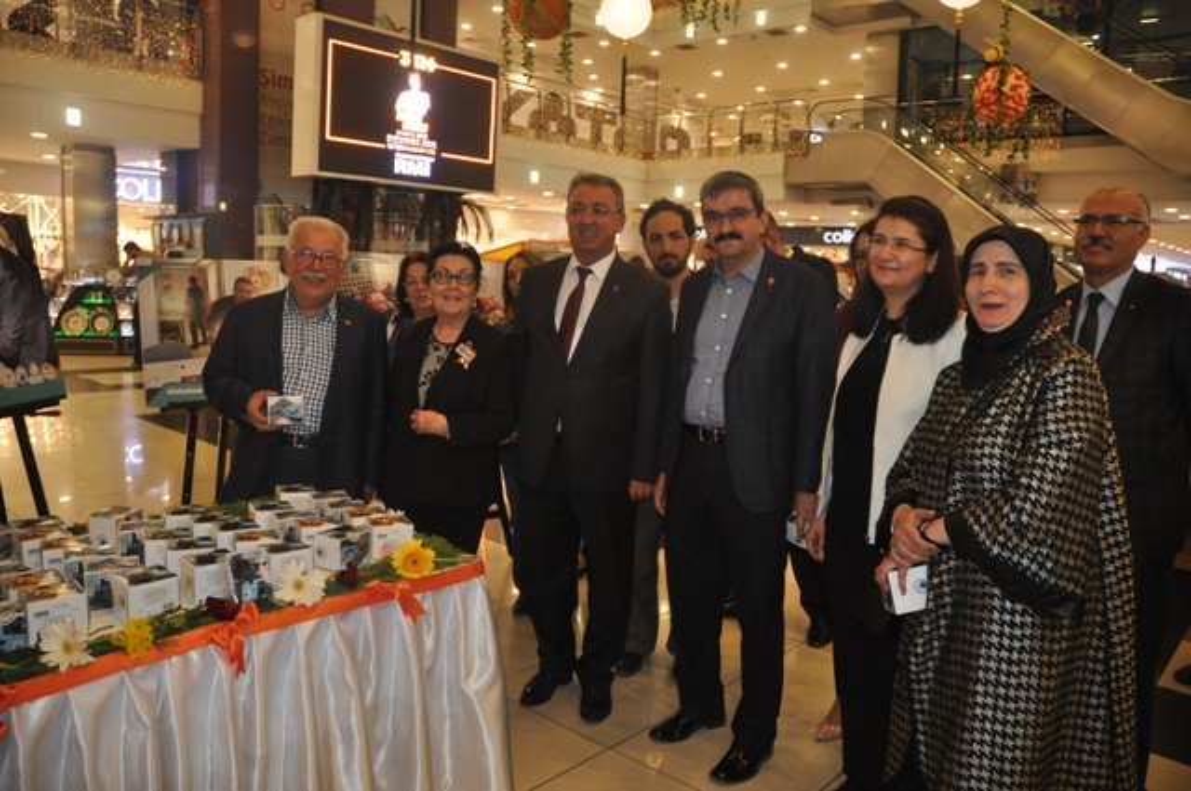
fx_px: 892
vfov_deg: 47.8
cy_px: 396
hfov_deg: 67.4
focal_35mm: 27
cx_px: 596
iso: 800
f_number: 3.5
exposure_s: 1/60
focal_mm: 18
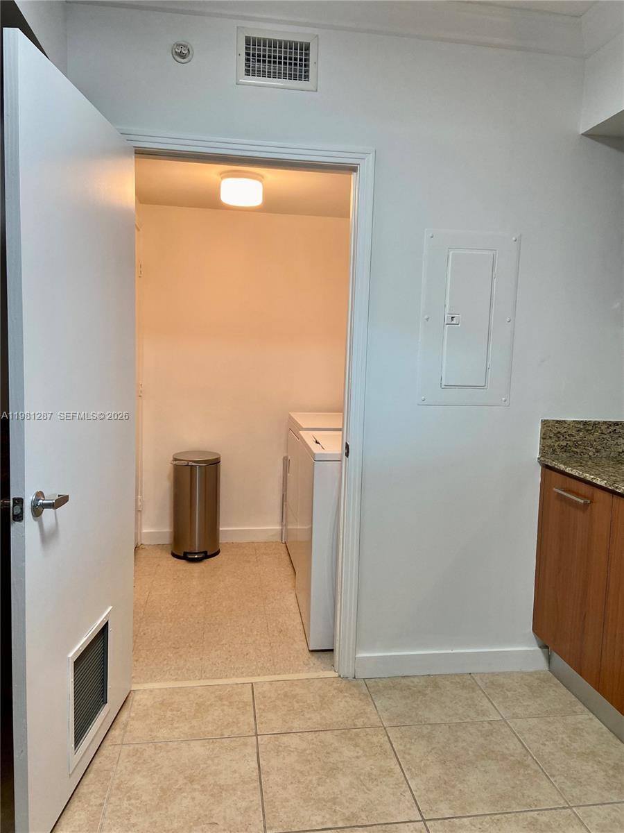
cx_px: 312
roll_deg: -1.4
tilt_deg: -5.6
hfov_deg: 53.1
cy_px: 416
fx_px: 625
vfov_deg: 67.3
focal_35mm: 26
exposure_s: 1/120
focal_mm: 4.25
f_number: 1.8
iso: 125
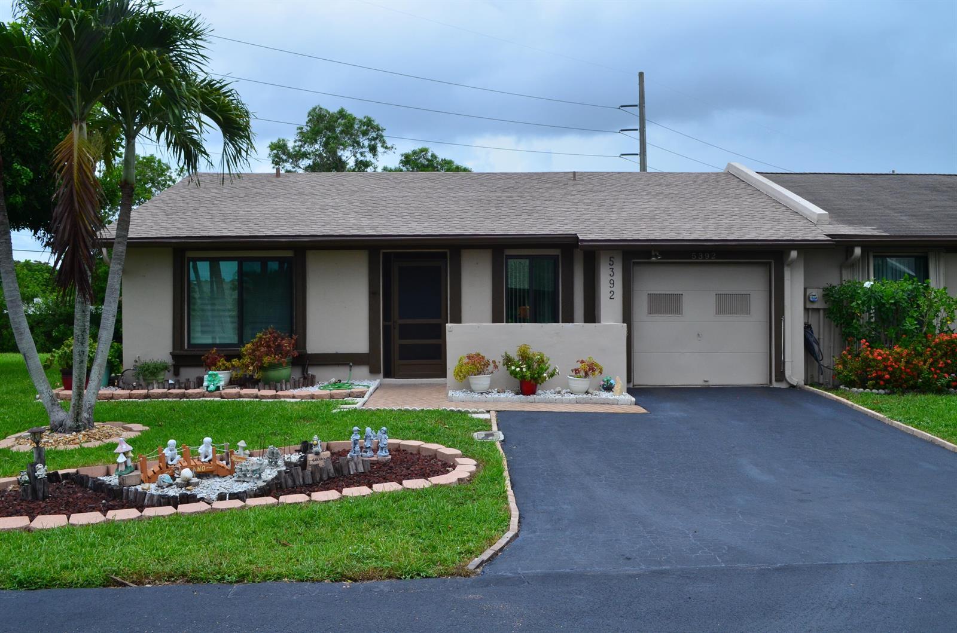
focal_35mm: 33
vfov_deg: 39.8
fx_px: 875
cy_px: 316
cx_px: 478
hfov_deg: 57.3
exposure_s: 1/200
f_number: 10
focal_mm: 22
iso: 400
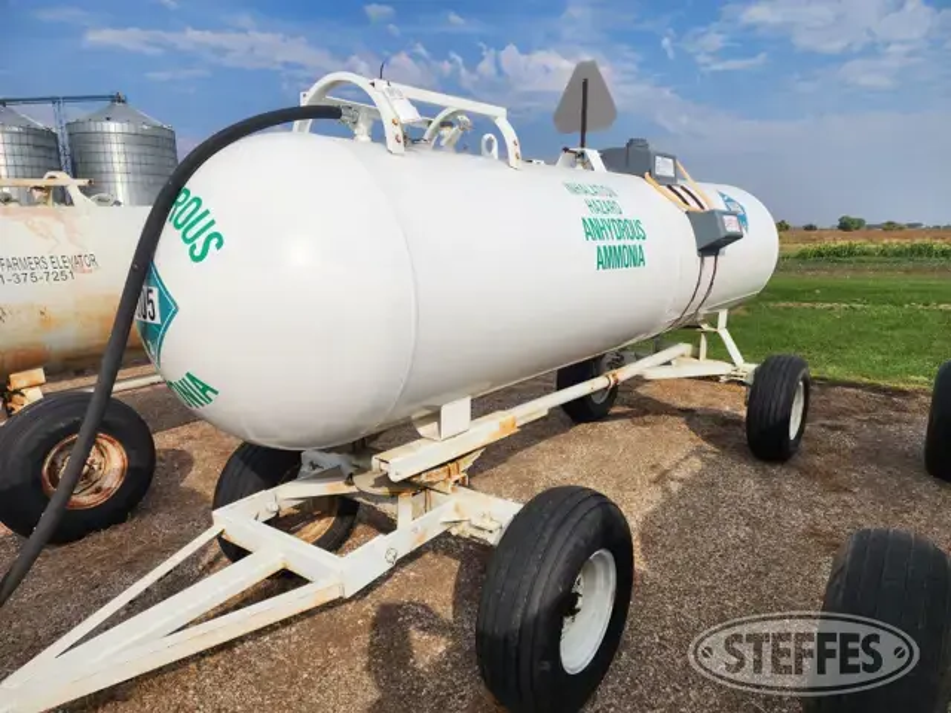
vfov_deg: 58.9
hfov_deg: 73.9
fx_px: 632
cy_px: 356
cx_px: 476
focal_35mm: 23
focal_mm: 6.4
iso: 12
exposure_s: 1/1884
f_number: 1.8
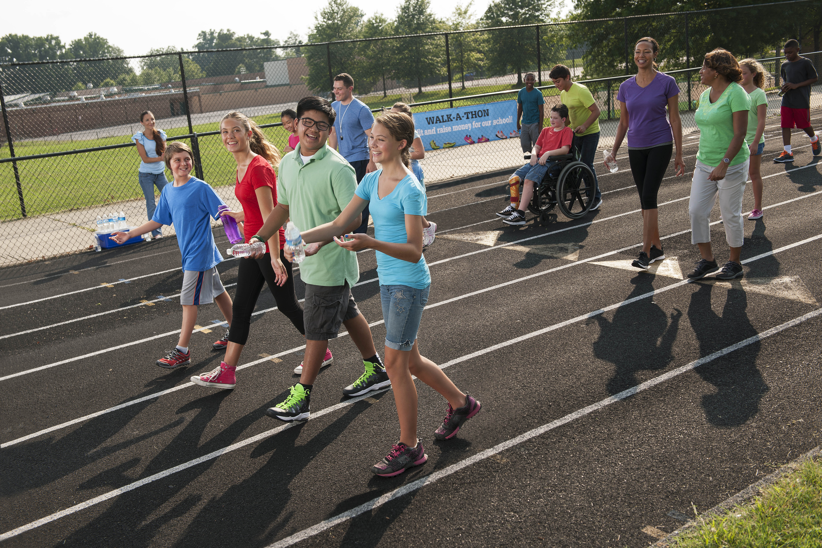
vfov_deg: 35.1
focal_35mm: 38
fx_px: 868
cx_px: 411
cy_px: 274
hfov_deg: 50.7
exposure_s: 1/200
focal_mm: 38
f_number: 5.6
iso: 64
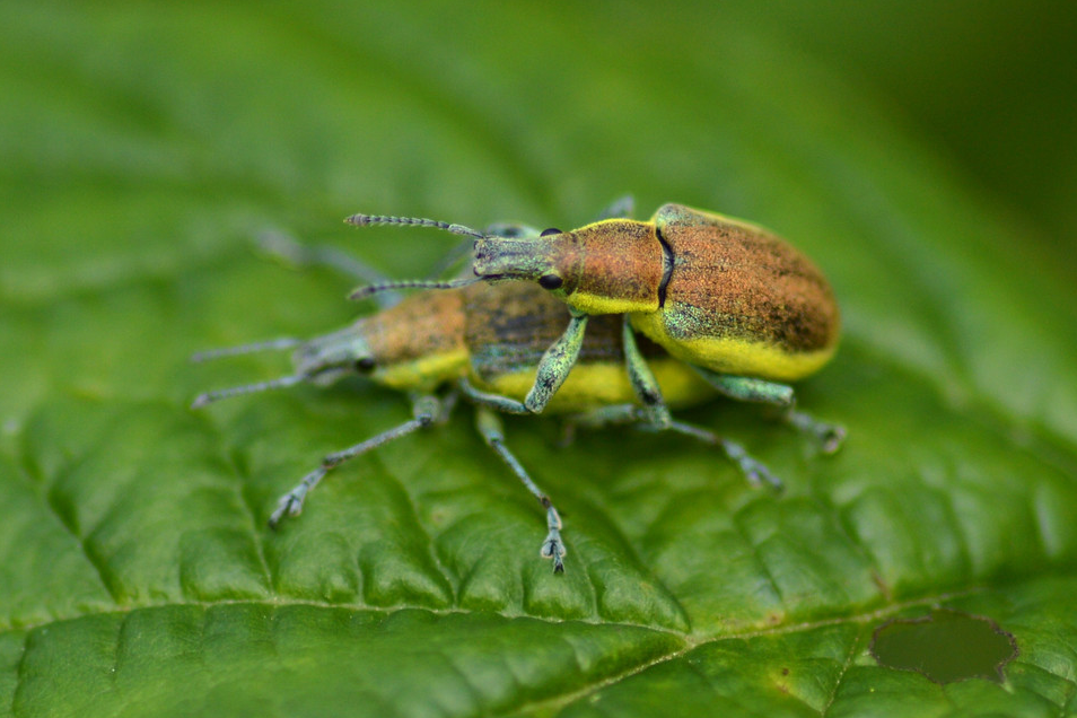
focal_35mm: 151
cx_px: 537
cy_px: 358
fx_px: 4517
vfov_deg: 9.1
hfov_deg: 13.6
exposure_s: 1/640
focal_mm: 100
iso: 100
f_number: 5
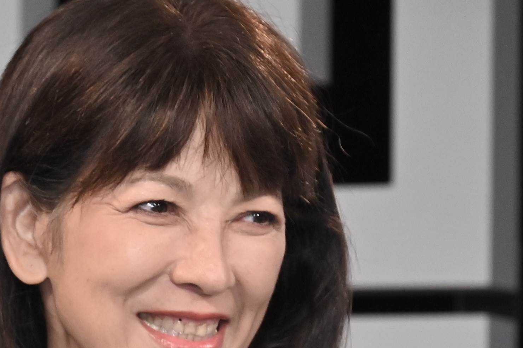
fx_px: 5648
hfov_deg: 5.2
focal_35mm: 389
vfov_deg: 3.5
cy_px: 664
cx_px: -357
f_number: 5.6
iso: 1000
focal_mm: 95
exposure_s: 1/200
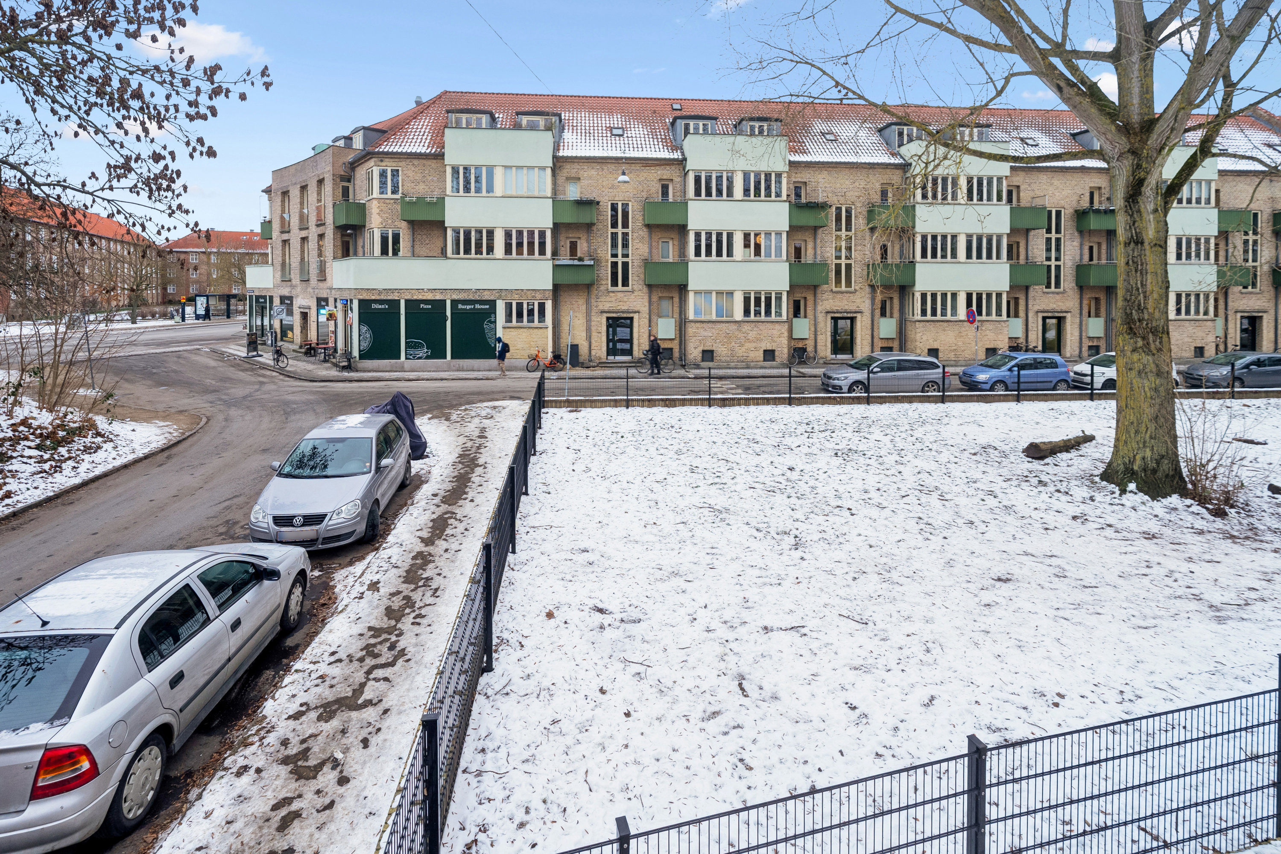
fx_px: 534
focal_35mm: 15
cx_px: 640
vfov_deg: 77.3
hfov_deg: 100.4
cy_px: 427
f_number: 5.6
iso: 160
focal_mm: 15
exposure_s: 1/40
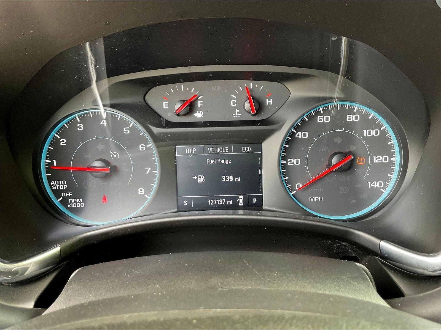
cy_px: 165
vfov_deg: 48.2
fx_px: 369
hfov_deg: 61.7
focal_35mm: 29
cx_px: 220
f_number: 1.8
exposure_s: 1/60
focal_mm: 3
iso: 125
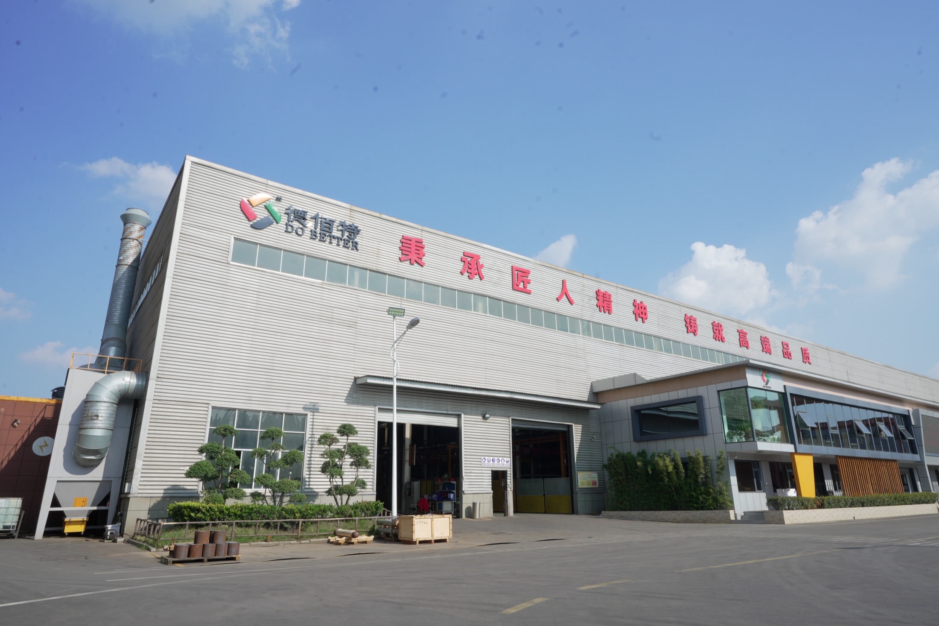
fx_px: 574
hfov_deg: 78.6
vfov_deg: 57.2
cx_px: 470
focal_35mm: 22
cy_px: 313
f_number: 18
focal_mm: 22
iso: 160
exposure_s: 1/100
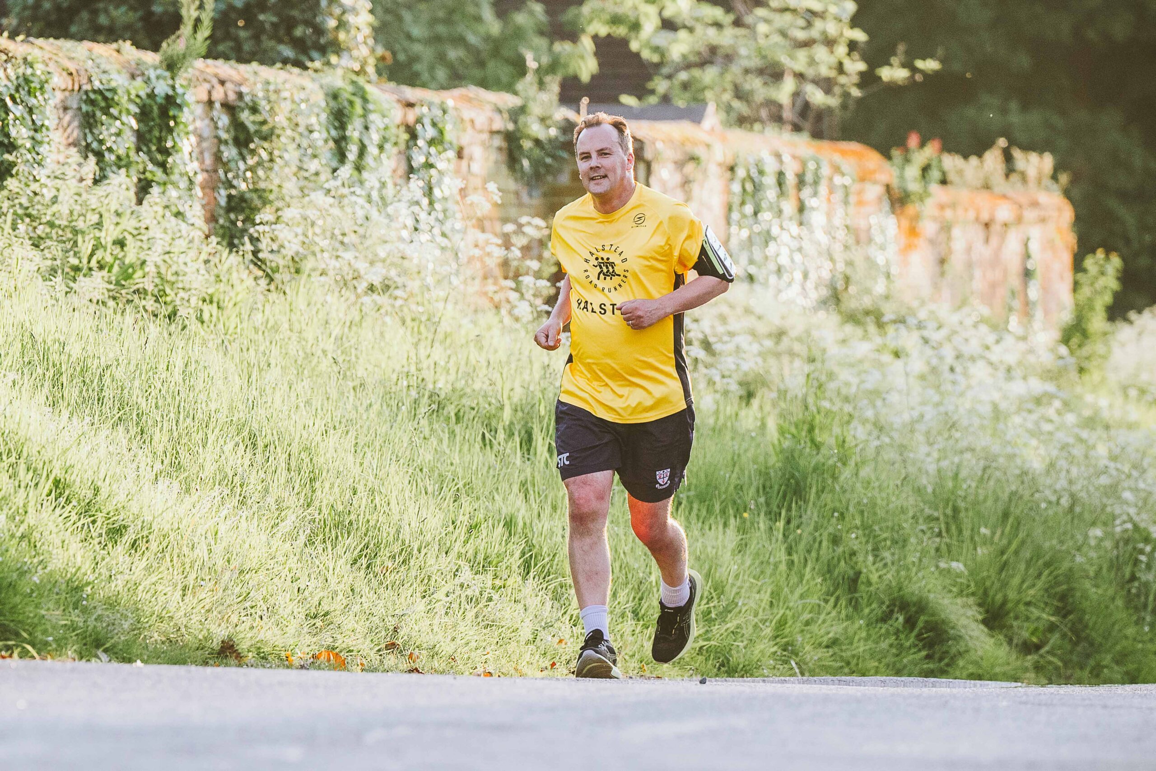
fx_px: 9633
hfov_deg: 6.9
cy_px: 386
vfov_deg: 4.6
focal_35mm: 300
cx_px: 578
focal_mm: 200
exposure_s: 1/1250
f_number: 3.5
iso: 500
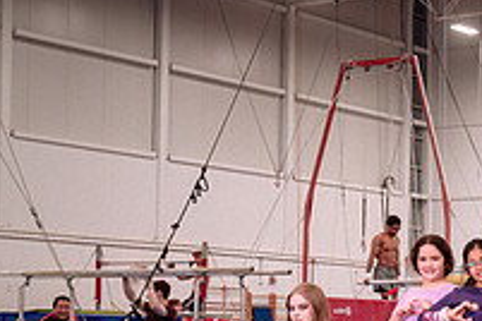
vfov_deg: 12.9
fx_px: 1406
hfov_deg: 17.5
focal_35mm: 105
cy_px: 310
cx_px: 715
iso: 1600
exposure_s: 1/160
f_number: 6.3
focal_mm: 33
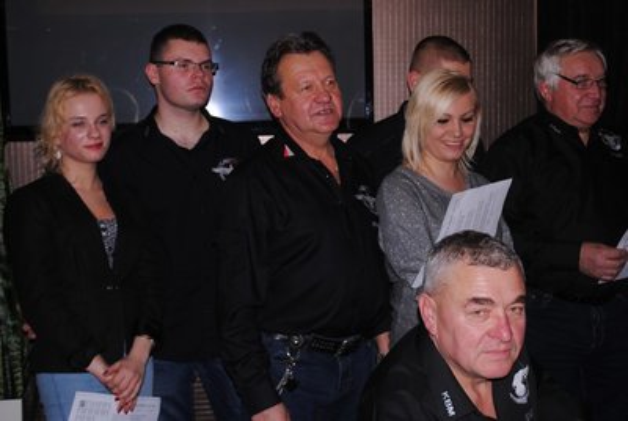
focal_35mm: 51
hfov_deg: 38.8
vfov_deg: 26.6
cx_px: 314
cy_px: 210
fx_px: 891
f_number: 5
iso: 100
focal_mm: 34
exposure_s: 1/60
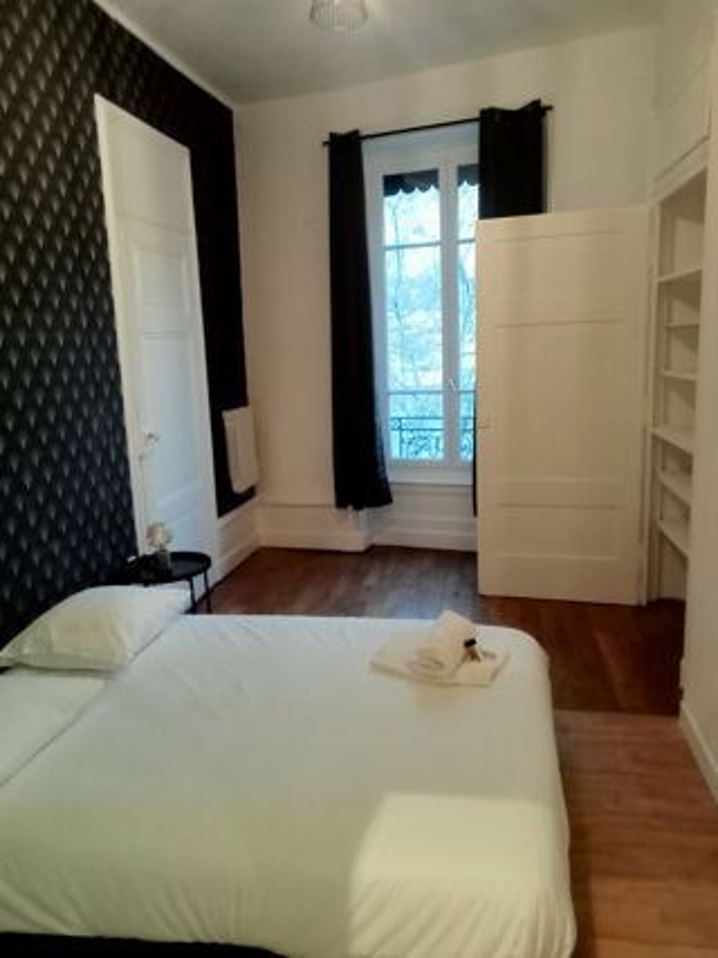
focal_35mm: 28
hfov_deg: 49.7
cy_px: 479
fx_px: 775
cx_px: 359
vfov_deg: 63.5
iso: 1683
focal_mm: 3.46
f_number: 2.2
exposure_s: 1/25
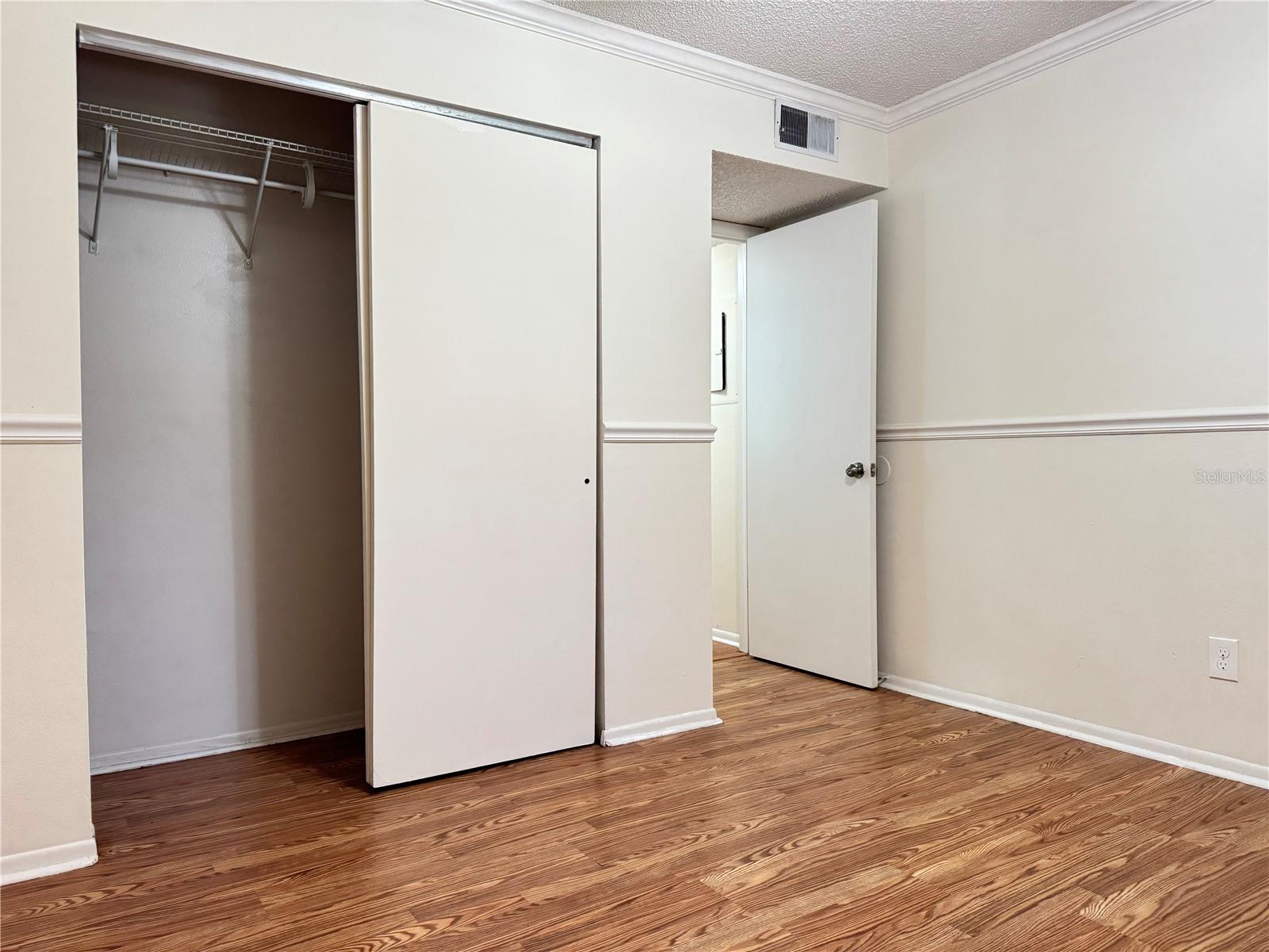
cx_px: 634
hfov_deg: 71.6
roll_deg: +0.2
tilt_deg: -1.8
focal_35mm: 24
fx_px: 880
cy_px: 476
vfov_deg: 56.8
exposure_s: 1/60
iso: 500
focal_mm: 6.76
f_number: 1.78
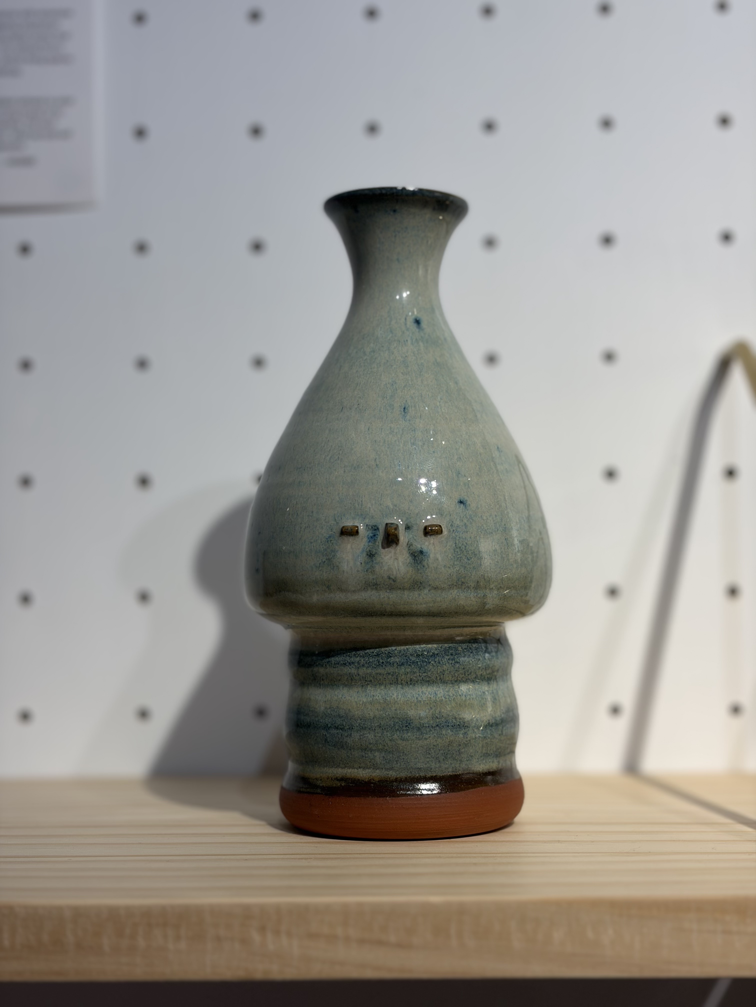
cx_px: 378
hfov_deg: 28.0
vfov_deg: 36.8
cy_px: 504
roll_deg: +1.1
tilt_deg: +2.2
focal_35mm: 52
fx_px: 1514
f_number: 1.6
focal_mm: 5.96
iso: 25
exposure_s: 1/100
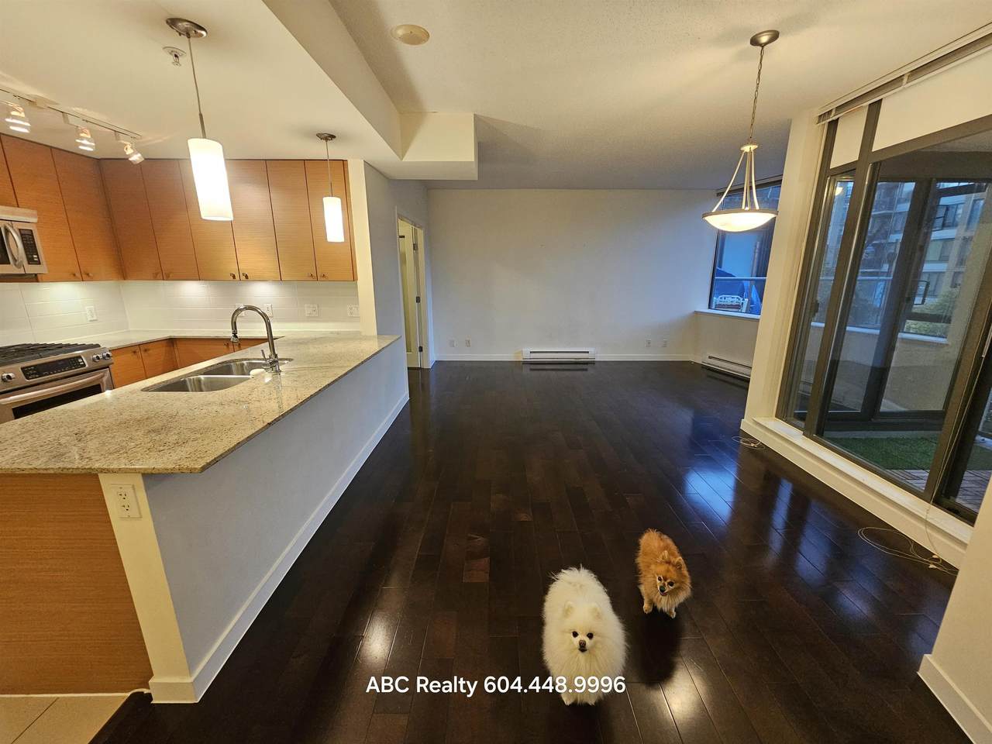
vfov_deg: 89.9
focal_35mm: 13
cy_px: 372
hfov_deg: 106.2
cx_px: 496
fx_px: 373
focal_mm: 2.2
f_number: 2.2
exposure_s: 1/60
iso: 400
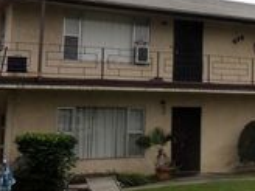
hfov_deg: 22.8
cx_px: 359
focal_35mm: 73
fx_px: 538
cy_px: 60
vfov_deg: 20.1
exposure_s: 1/500
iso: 120
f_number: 3.1
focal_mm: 4.3
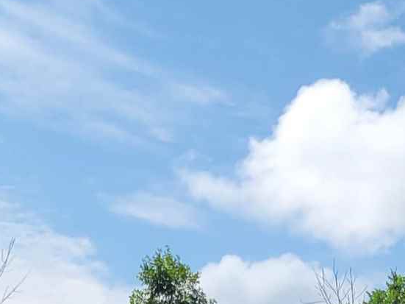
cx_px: 467
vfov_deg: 9.5
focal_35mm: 145
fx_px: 1696
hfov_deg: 13.3
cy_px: 614
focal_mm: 5.4
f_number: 1.8
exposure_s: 1/3333
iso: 40
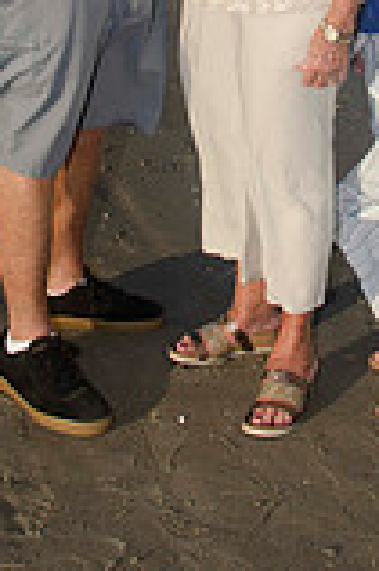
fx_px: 1488
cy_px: -184
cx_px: 267
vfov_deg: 19.8
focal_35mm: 94
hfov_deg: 14.5
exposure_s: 1/250
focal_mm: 22
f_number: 10
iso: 100
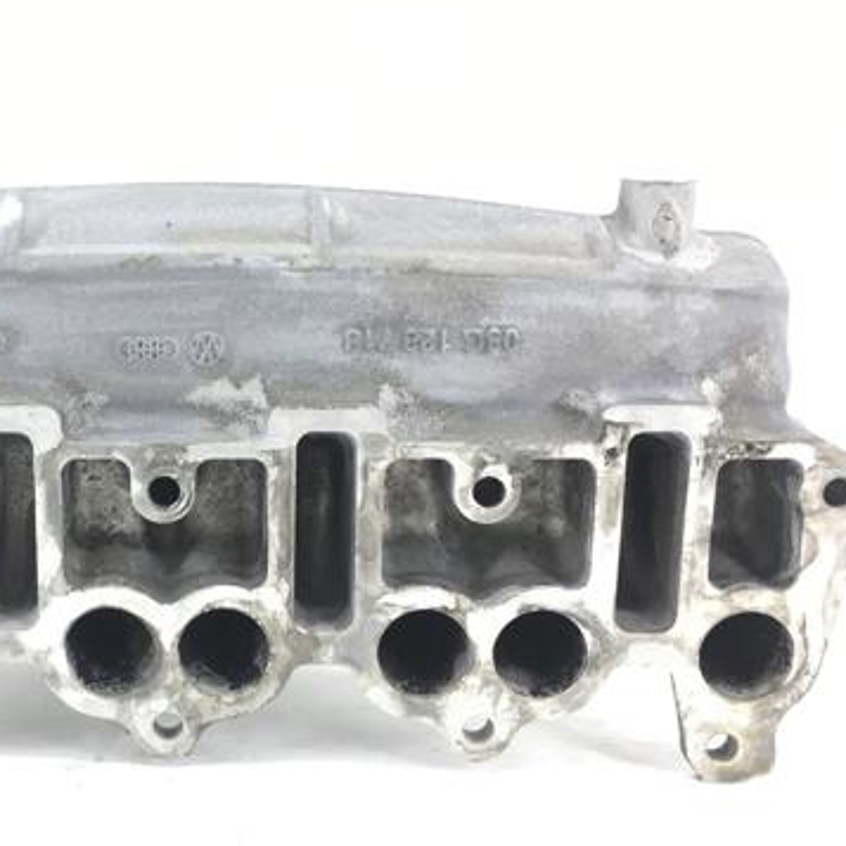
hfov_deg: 35.5
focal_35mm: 46
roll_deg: -0.2
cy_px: 429
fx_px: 1272
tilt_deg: -5.6
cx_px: 161
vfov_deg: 36.8
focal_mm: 4.15
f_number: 2.2
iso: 25
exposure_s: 1/33
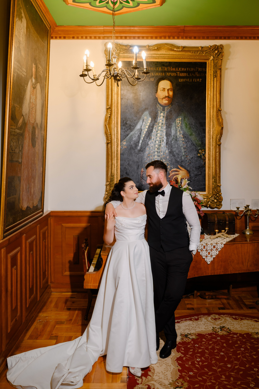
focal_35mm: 35
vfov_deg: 54.5
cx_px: 130
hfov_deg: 37.8
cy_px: 194
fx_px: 378
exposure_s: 1/200
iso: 640
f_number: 2.2
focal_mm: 35
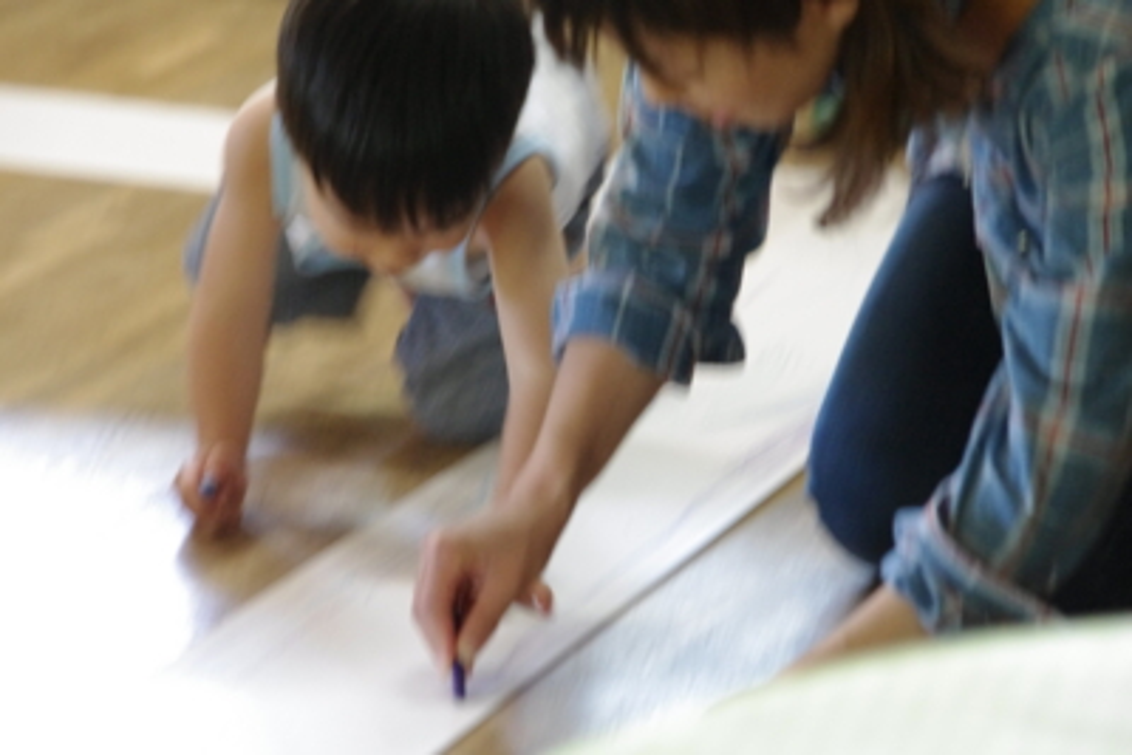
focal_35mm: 225
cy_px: 378
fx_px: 7077
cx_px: 566
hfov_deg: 9.1
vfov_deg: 6.1
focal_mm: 150
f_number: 7.1
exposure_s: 1/40
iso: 3200
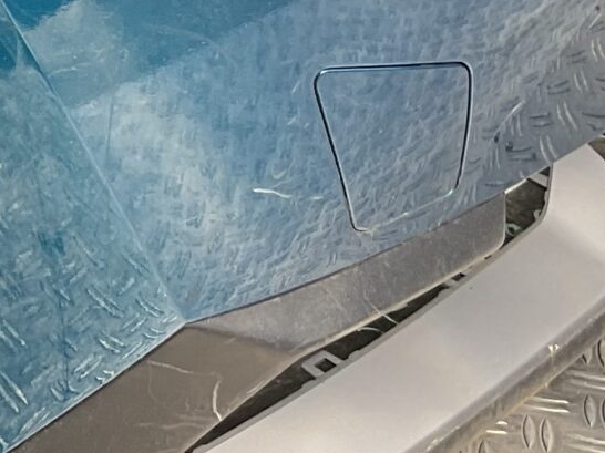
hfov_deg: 13.5
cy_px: -100
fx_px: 2376
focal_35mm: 136
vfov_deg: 10.7
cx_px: -356
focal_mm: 3
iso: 16
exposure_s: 1/128
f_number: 1.8
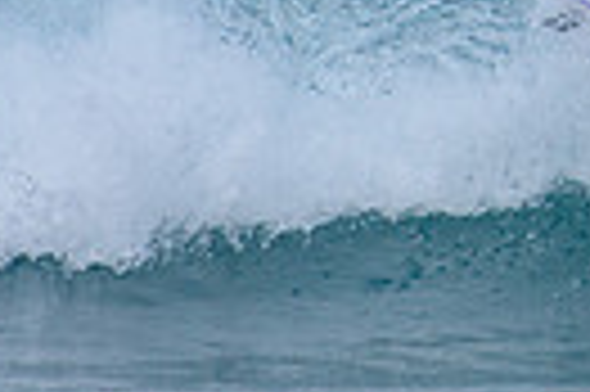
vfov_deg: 0.6
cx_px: 842
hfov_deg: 0.9
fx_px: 36240
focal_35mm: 2214
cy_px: -219
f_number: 5.6
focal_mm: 500
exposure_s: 1/2000
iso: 220
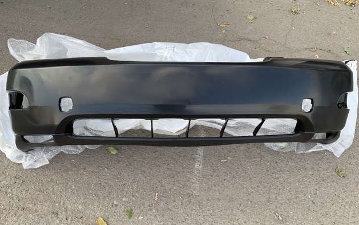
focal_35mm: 28
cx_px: 181
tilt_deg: -56.7
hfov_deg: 66.5
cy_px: 128
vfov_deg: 44.4
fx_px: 274
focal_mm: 4.25
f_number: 1.8
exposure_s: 1/191
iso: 25
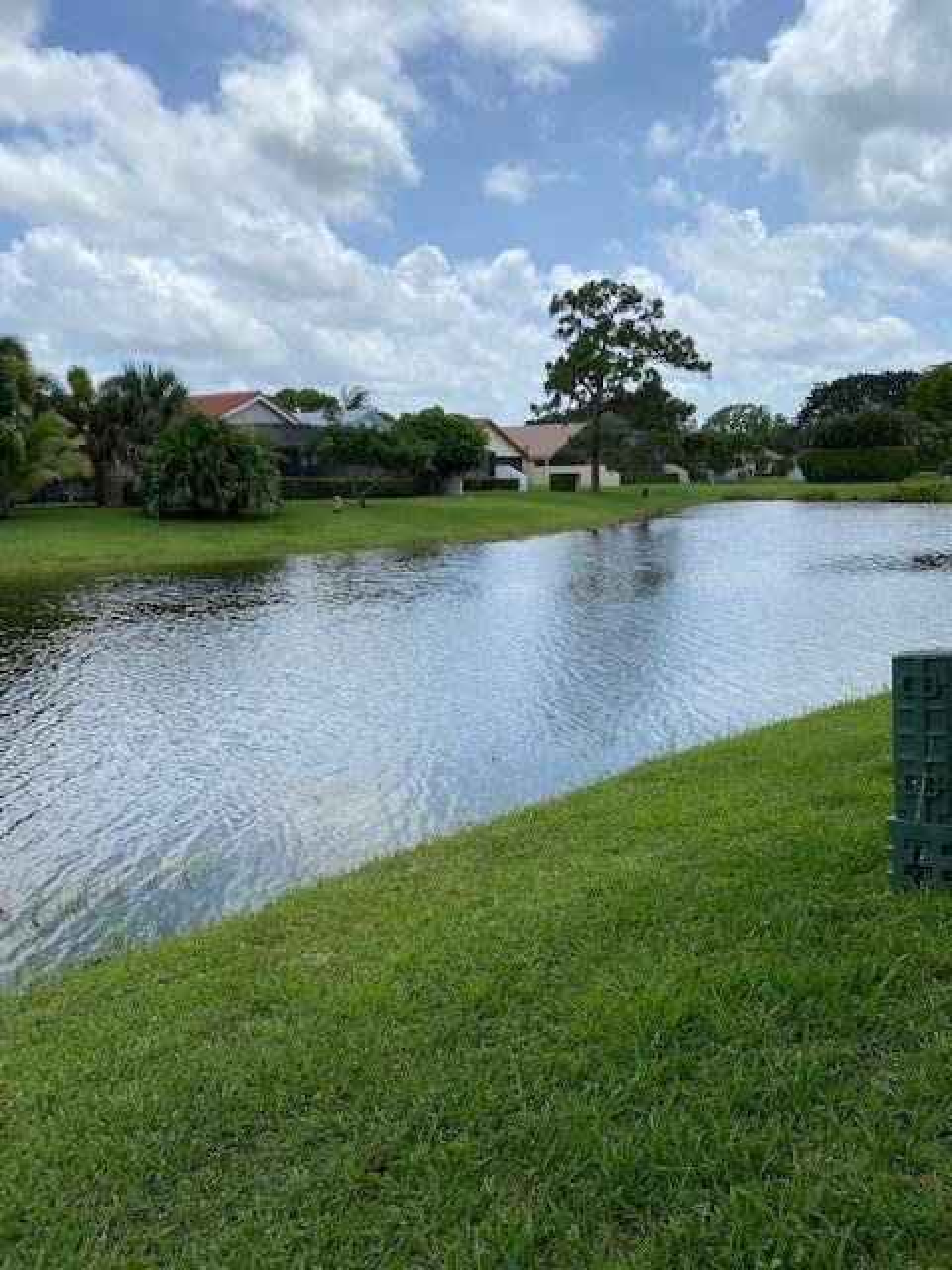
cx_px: 476
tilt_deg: -9.9
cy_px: 635
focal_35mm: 26
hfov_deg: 53.1
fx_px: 953
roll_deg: +0.7
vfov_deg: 67.3
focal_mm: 4.25
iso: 32
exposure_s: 1/3846
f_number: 1.8
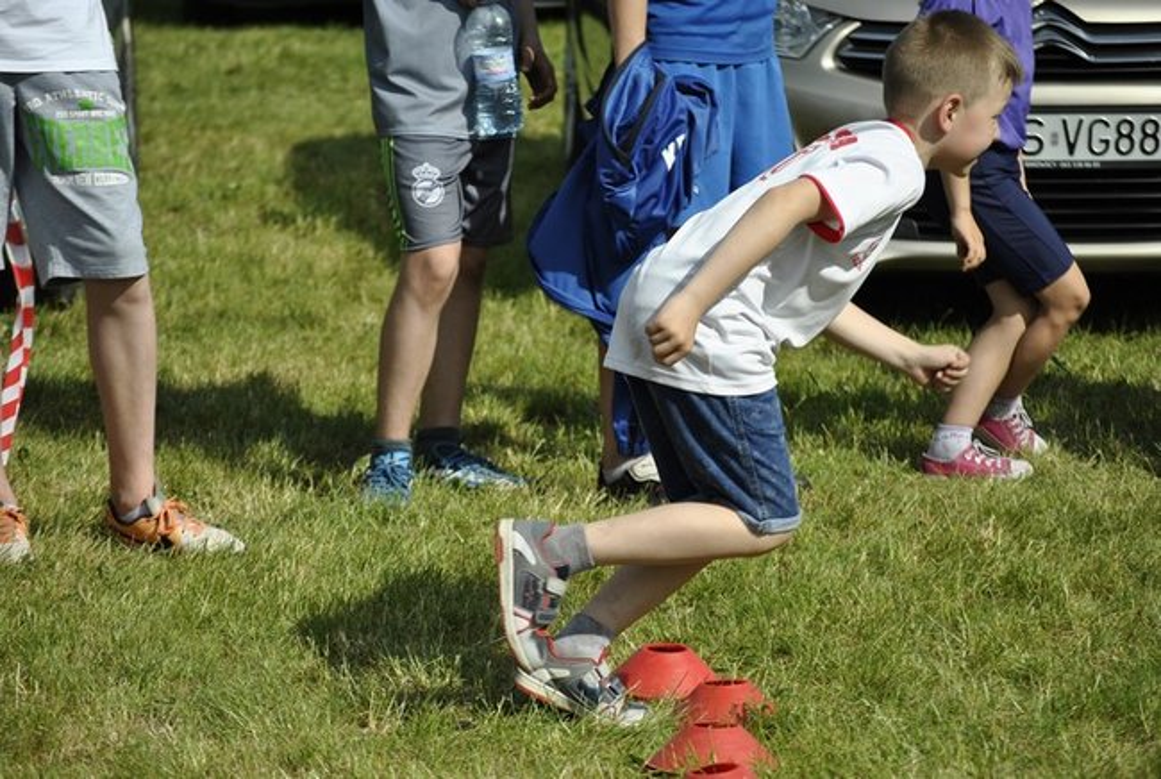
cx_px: 580
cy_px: 390
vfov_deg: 9.2
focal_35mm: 150
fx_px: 4846
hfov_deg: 13.7
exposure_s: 1/1000
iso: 125
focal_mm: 100
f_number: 4.5
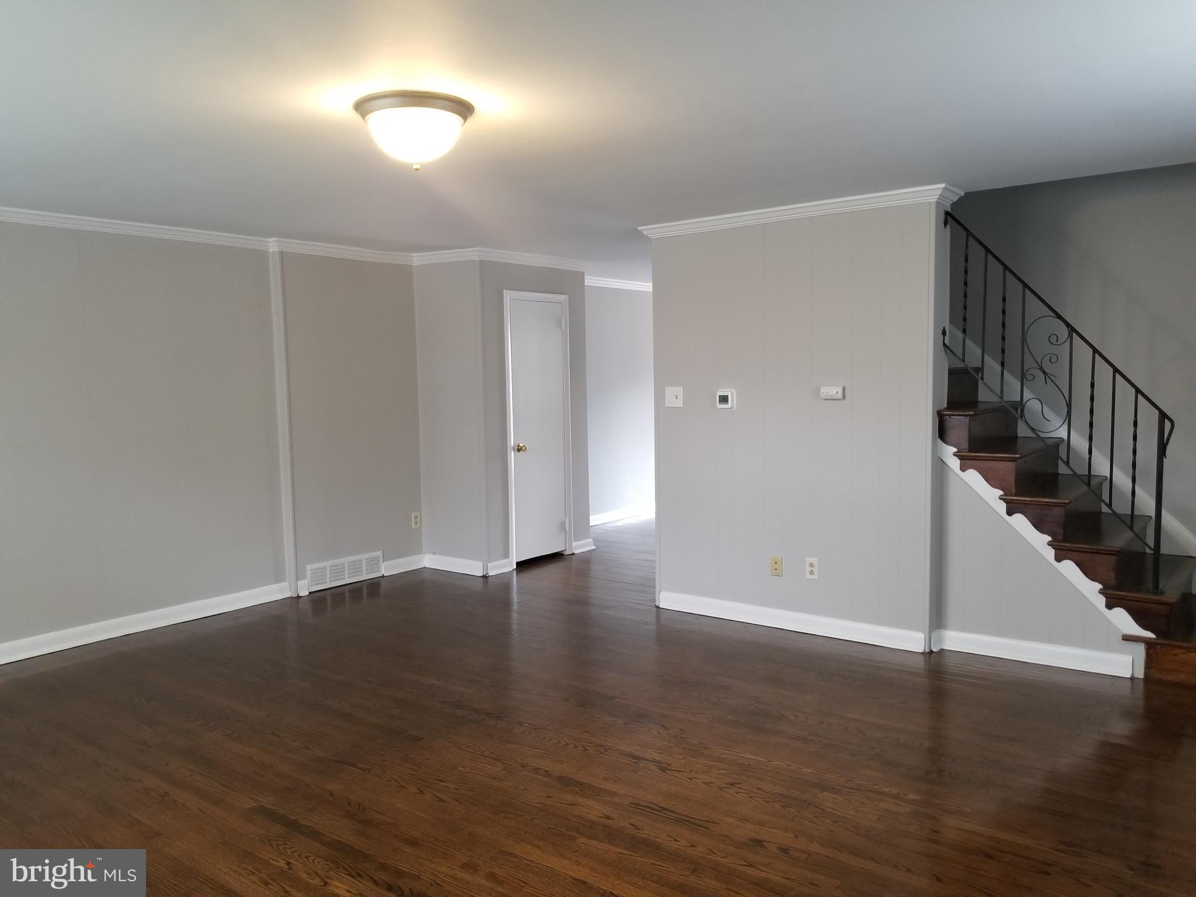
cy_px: 448
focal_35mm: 26
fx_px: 898
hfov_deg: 67.3
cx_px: 598
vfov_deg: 53.1
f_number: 1.7
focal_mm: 4.25
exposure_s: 1/30
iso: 200
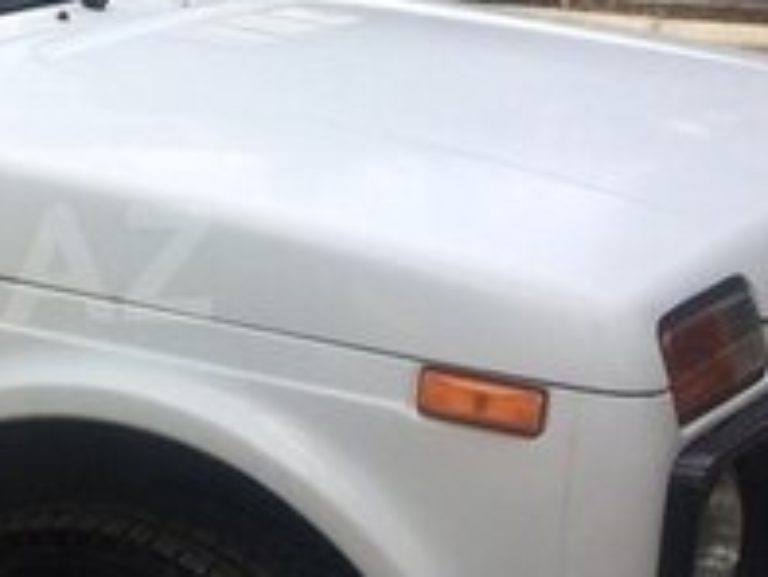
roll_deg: -0.2
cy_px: 263
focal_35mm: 97
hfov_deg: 19.0
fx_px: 2153
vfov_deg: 15.3
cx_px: -187
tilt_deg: -15.5
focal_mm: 4.15
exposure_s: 1/595
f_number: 2.2
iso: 32
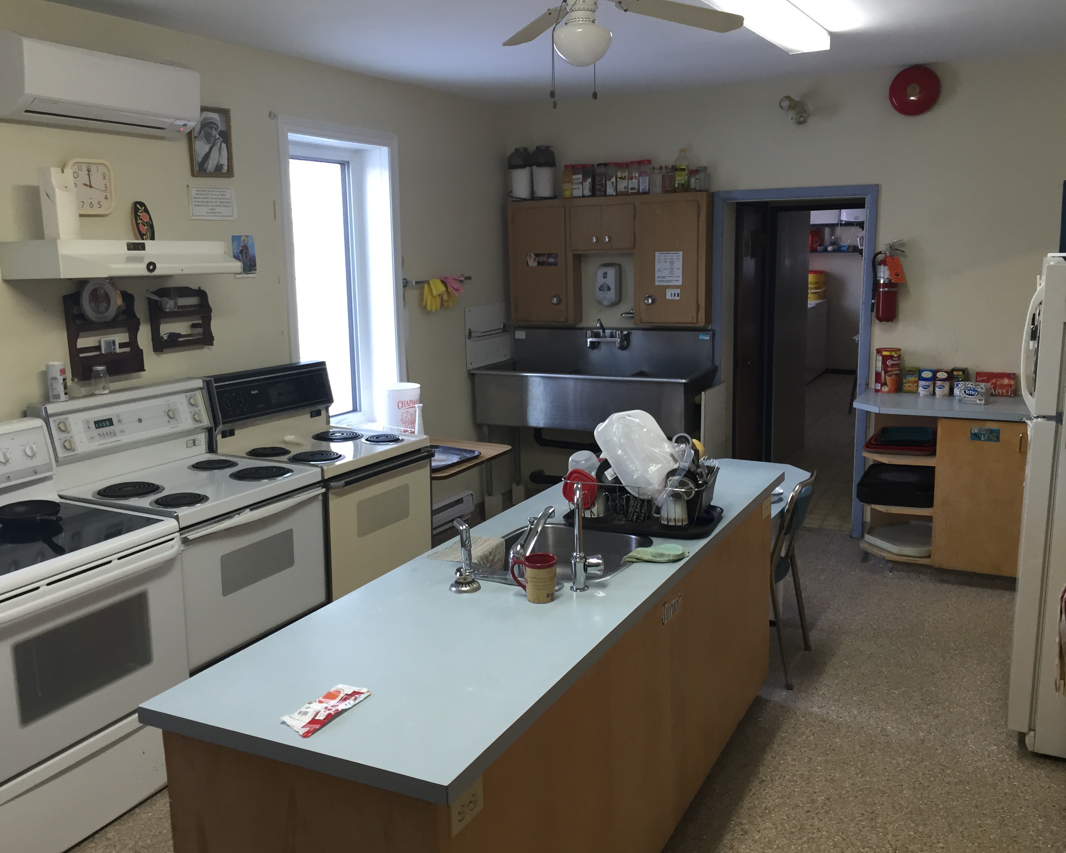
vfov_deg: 47.1
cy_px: 430
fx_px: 978
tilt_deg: -10.7
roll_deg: +0.5
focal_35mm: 31
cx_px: 519
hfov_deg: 57.2
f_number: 2.2
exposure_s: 1/30
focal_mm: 4.15
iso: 64
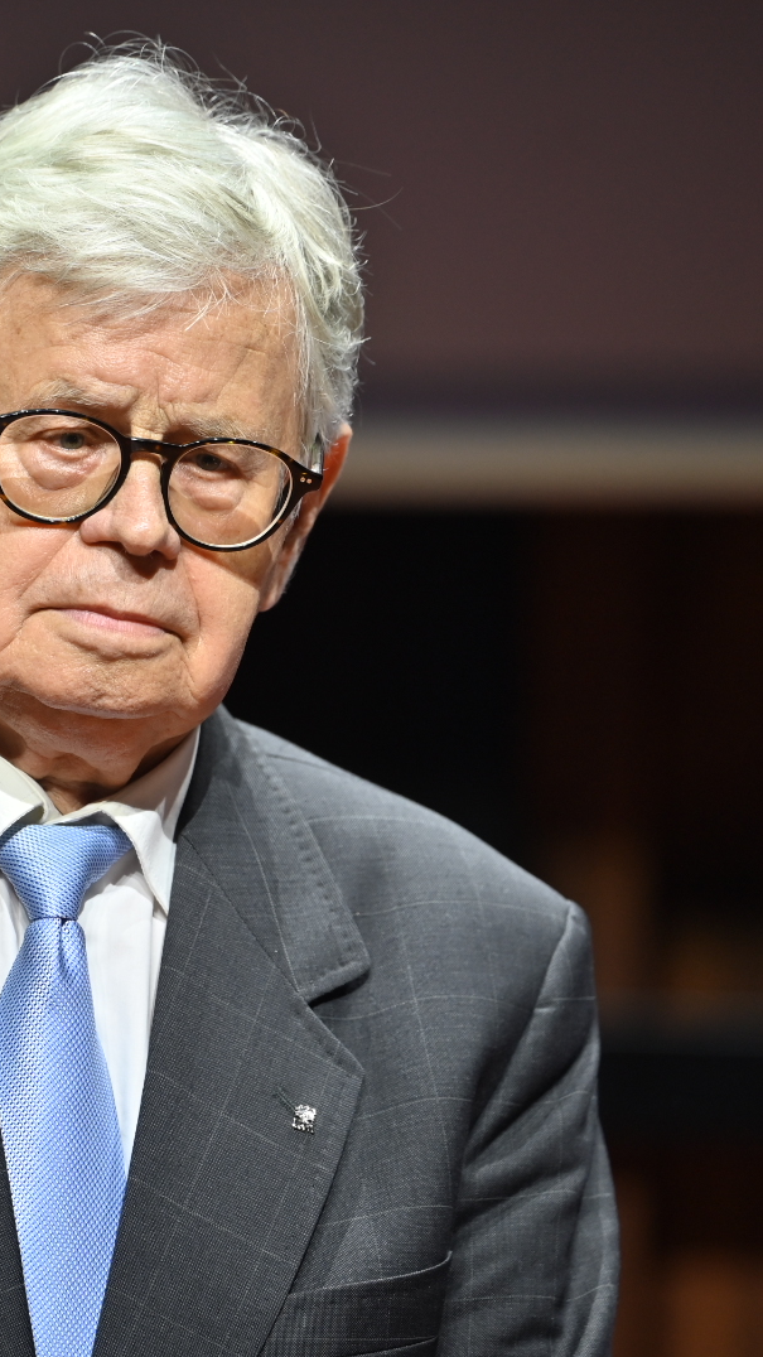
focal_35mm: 284
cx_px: 82
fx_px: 10218
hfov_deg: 4.3
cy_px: 677
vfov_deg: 7.6
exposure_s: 1/125
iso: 250
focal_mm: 180
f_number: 2.8
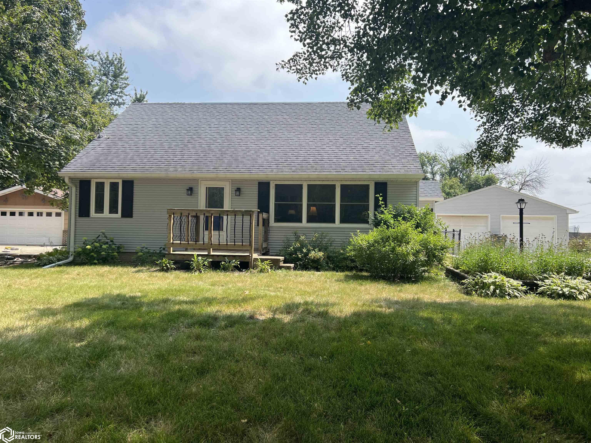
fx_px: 444
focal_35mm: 26
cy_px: 222
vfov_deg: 53.1
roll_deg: -0.5
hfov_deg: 67.3
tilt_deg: +1.3
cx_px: 296
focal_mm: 5.7
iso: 50
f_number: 1.5
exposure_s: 1/1934
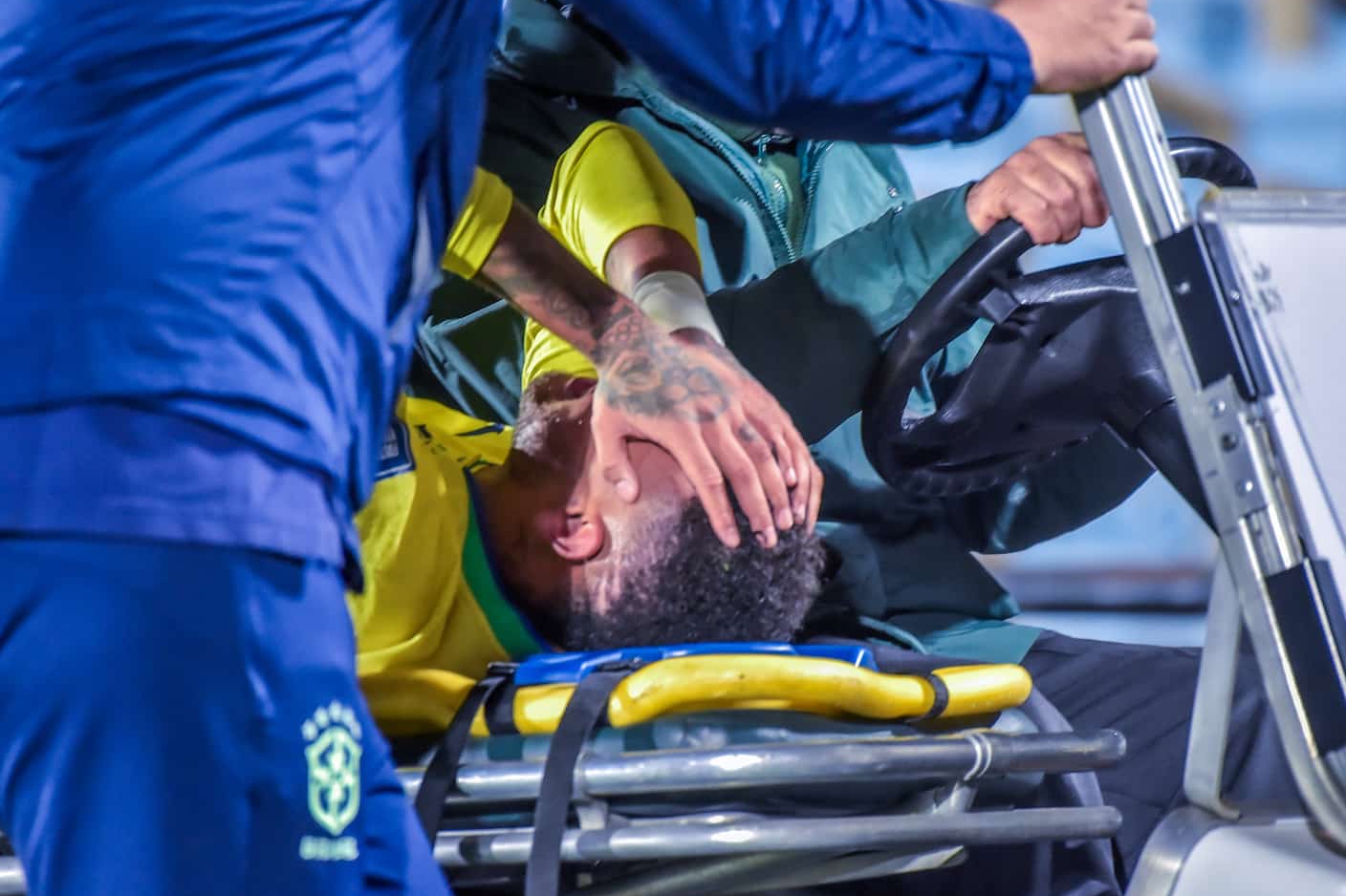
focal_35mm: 568
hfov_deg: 3.6
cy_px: 405
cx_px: 688
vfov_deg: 2.4
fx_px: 21231
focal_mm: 500
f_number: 5.6
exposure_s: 1/200
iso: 3200
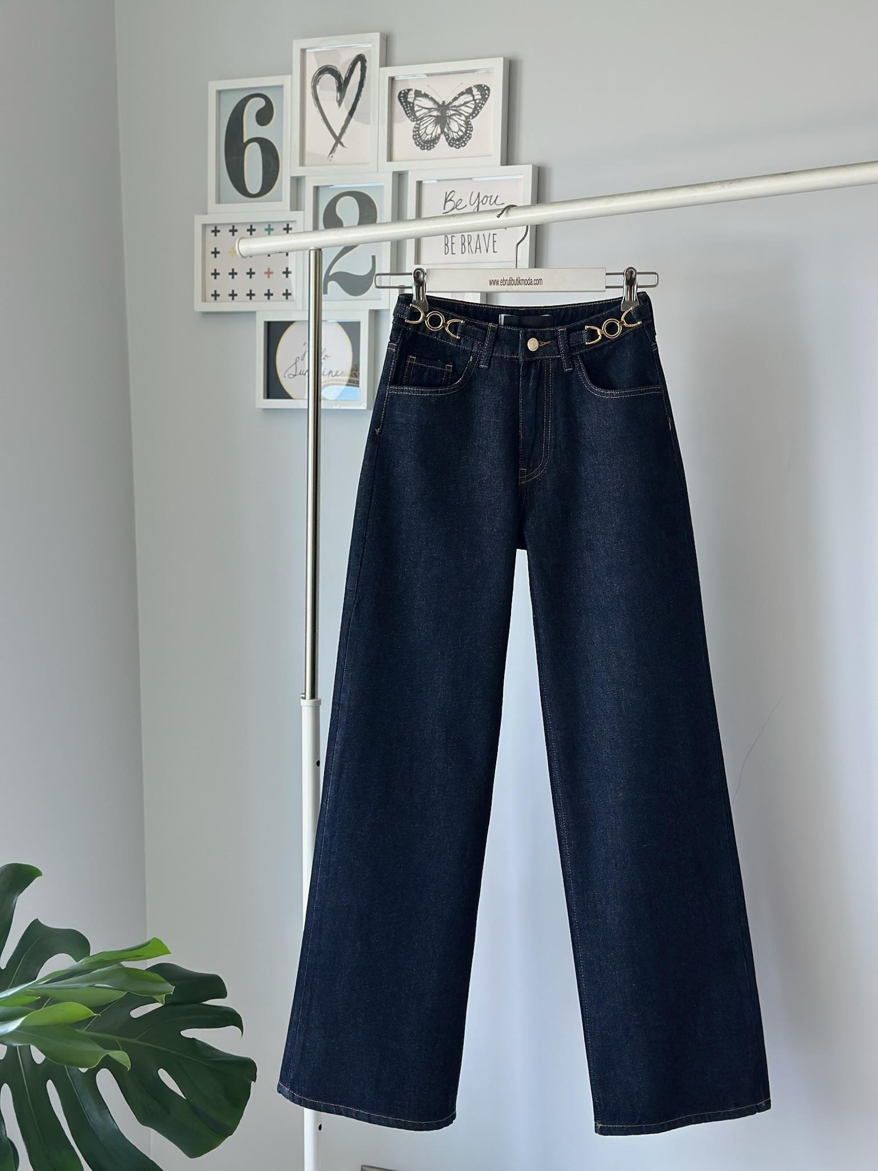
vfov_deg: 39.7
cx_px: 439
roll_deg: +1.1
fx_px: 1623
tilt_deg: -2.8
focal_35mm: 48
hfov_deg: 30.3
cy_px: 586
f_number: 1.78
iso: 125
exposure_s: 1/121
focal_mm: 6.86
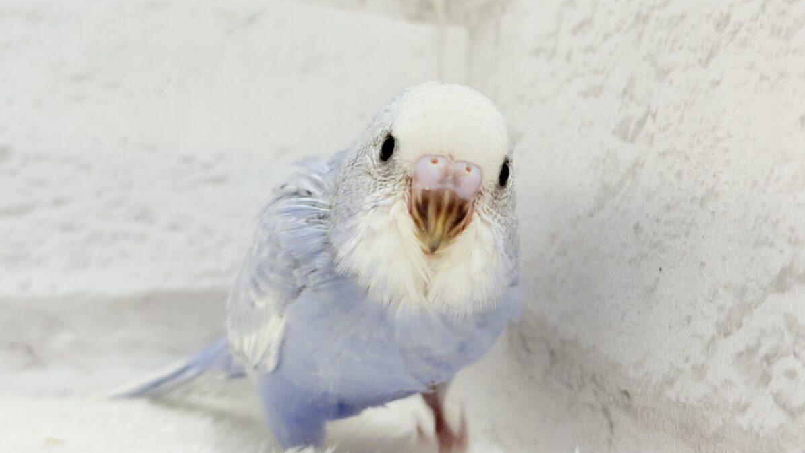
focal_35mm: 57
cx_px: 404
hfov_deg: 36.6
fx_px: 1217
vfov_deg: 21.0
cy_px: 171
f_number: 1.6
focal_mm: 5.96
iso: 100
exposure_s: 1/100
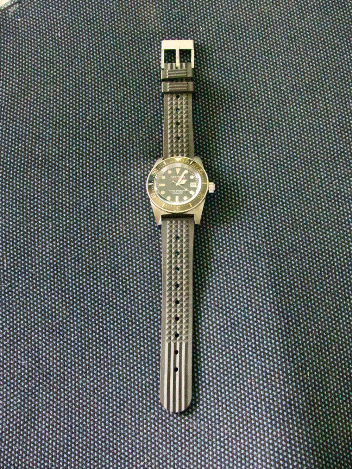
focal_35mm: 47
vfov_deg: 40.4
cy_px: 234
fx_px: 637
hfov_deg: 30.9
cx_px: 176
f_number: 2.8
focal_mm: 8.1
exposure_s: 1/30
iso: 3200
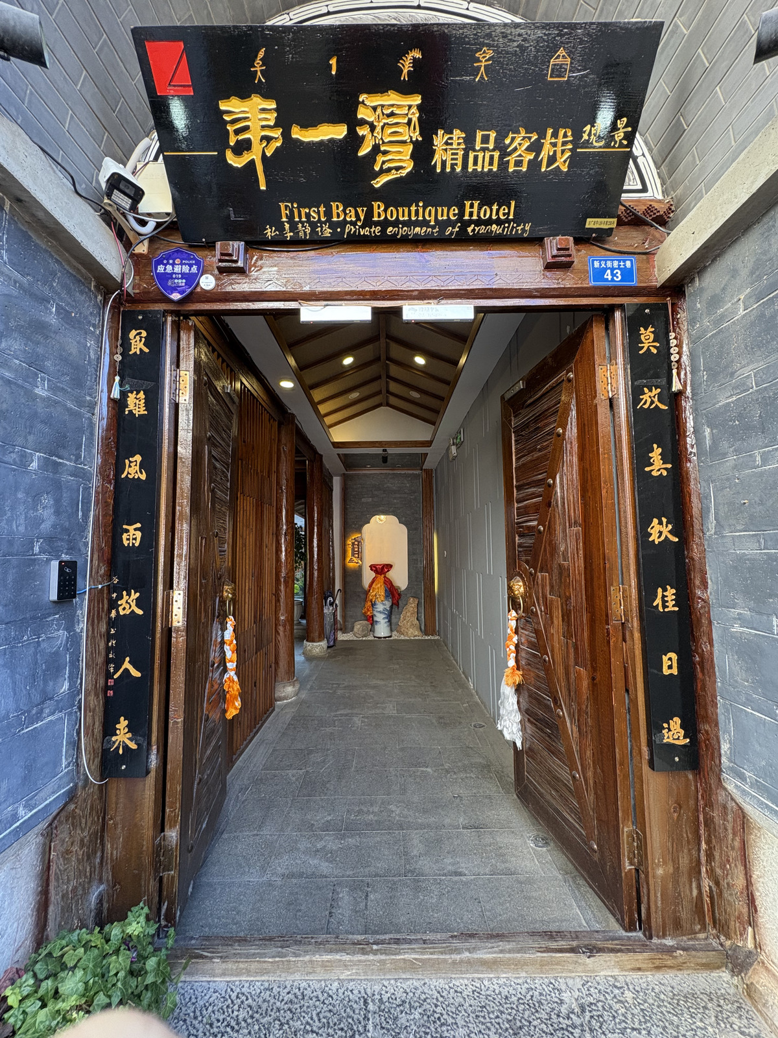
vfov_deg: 102.1
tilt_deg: +5.5
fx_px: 420
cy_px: 519
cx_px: 389
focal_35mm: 14
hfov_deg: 85.7
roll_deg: +0.1
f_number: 2.2
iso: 250
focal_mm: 2.22
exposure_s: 1/69
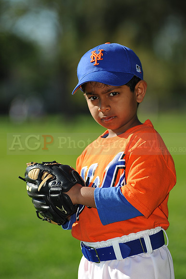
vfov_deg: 11.4
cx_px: 93
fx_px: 1397
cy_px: 140
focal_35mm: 180
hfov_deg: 7.6
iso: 200
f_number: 4
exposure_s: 1/2000
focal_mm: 180
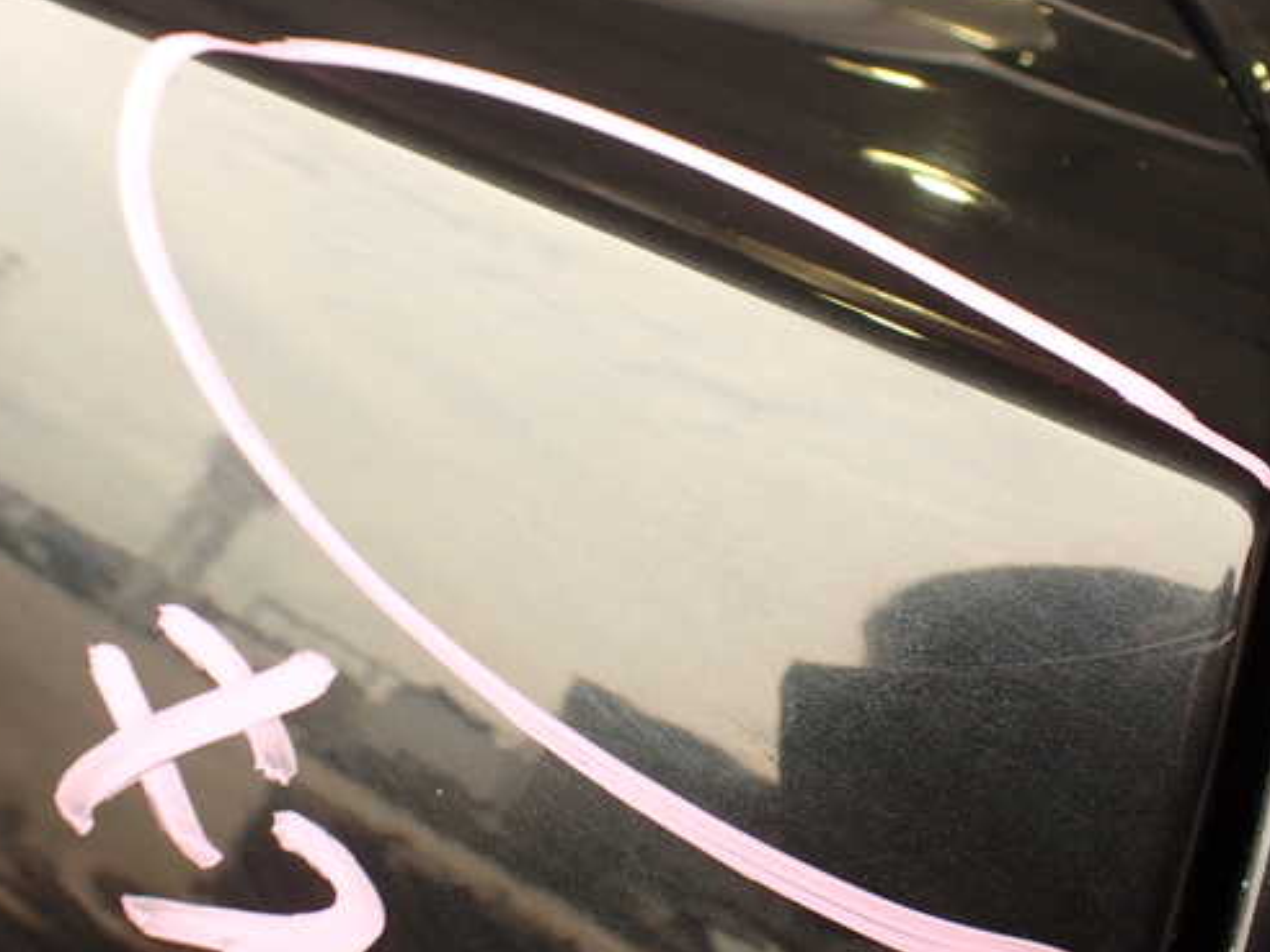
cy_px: 462
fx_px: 1431
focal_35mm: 39
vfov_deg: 36.8
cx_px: 609
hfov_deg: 47.9
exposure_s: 1/125
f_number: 3.2
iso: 100
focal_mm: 5.79
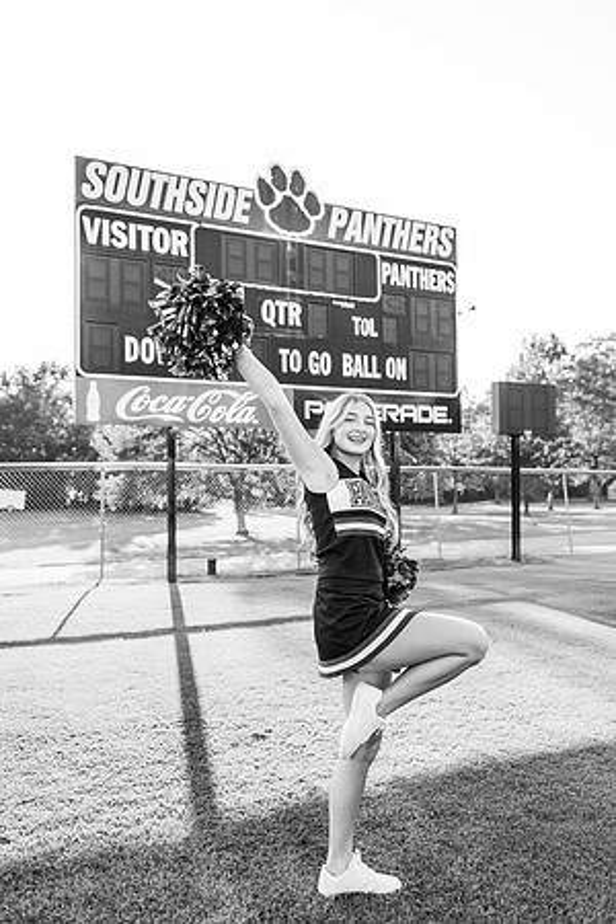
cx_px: 308
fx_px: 616
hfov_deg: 53.1
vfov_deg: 73.7
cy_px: 462
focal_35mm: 24
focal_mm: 24
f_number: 2.8
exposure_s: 1/640
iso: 200
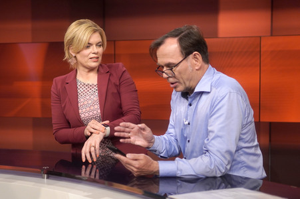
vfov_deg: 29.8
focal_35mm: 45
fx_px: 375
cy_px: 100
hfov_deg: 43.6
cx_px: 150
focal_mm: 30
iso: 640
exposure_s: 1/640
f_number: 1.4
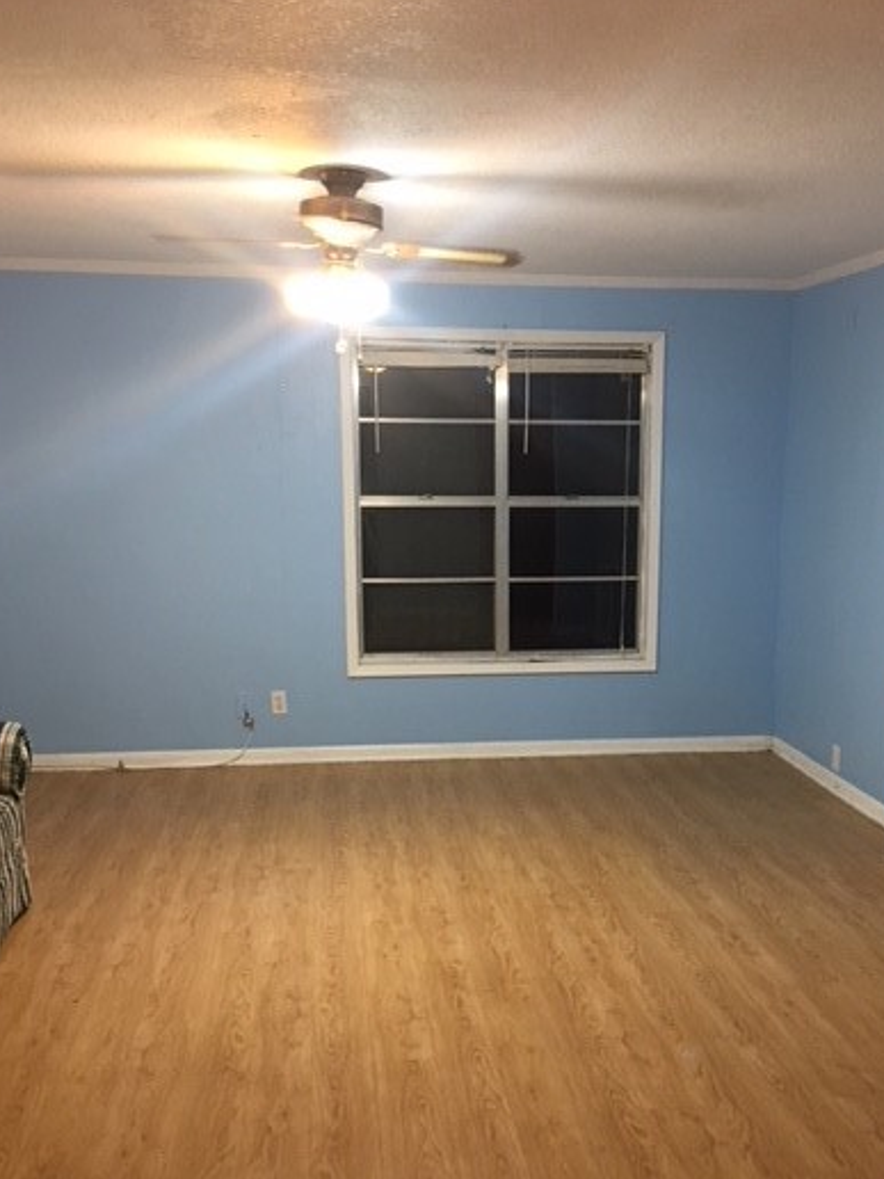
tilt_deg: -9.8
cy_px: 706
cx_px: 512
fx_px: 1226
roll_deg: -0.3
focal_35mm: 36
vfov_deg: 51.0
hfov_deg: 39.6
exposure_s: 1/15
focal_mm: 4.15
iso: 64
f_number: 2.2
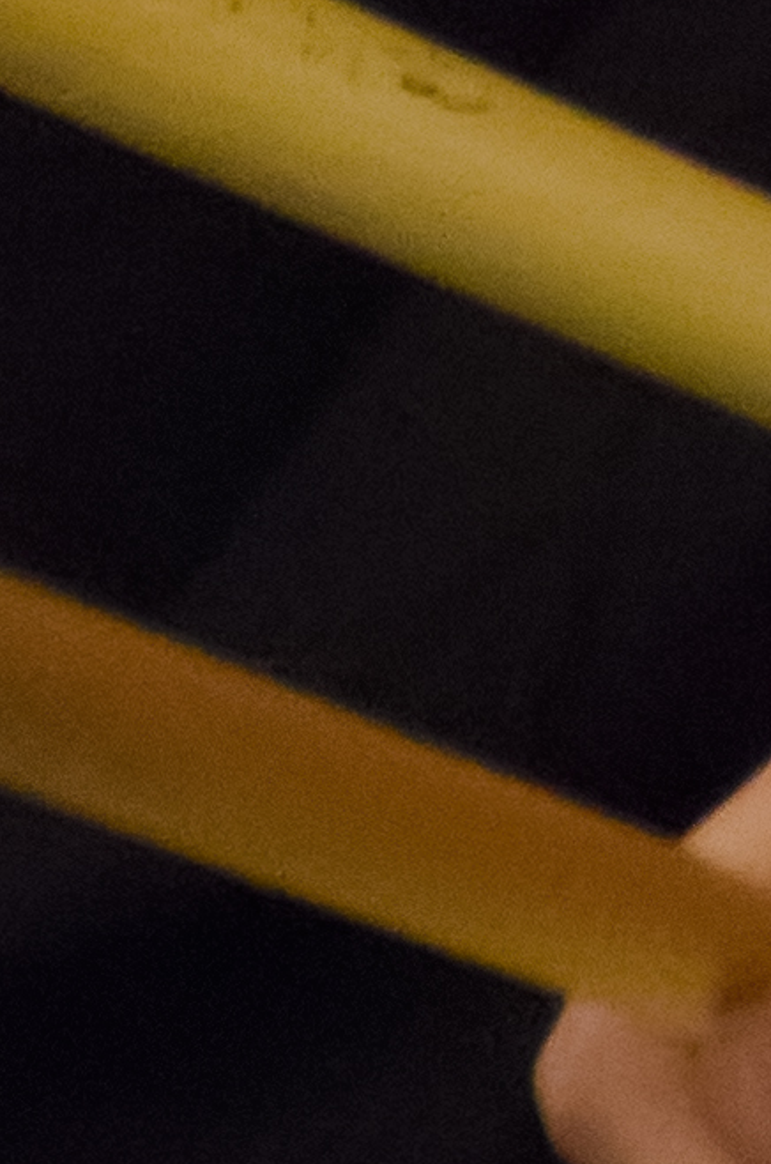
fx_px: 108712
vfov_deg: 0.6
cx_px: 2447
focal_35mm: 3370
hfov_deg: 0.4
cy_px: -2333
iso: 4000
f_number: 5.6
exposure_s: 1/50
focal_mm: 300
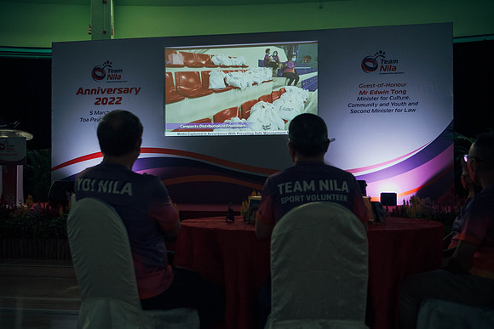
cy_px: 164
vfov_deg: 27.6
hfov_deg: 40.4
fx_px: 671
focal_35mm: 49
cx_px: 247
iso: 1000
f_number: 2.8
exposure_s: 1/40
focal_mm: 23
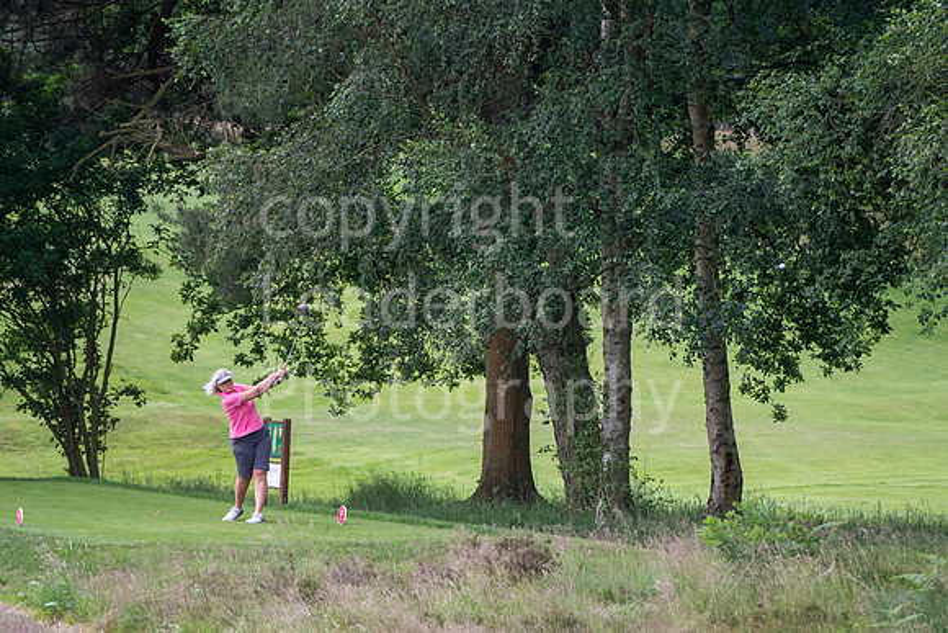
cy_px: 316
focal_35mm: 300
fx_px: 7901
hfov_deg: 6.9
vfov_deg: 4.6
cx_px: 474
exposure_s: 1/2000
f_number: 4
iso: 800
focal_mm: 200
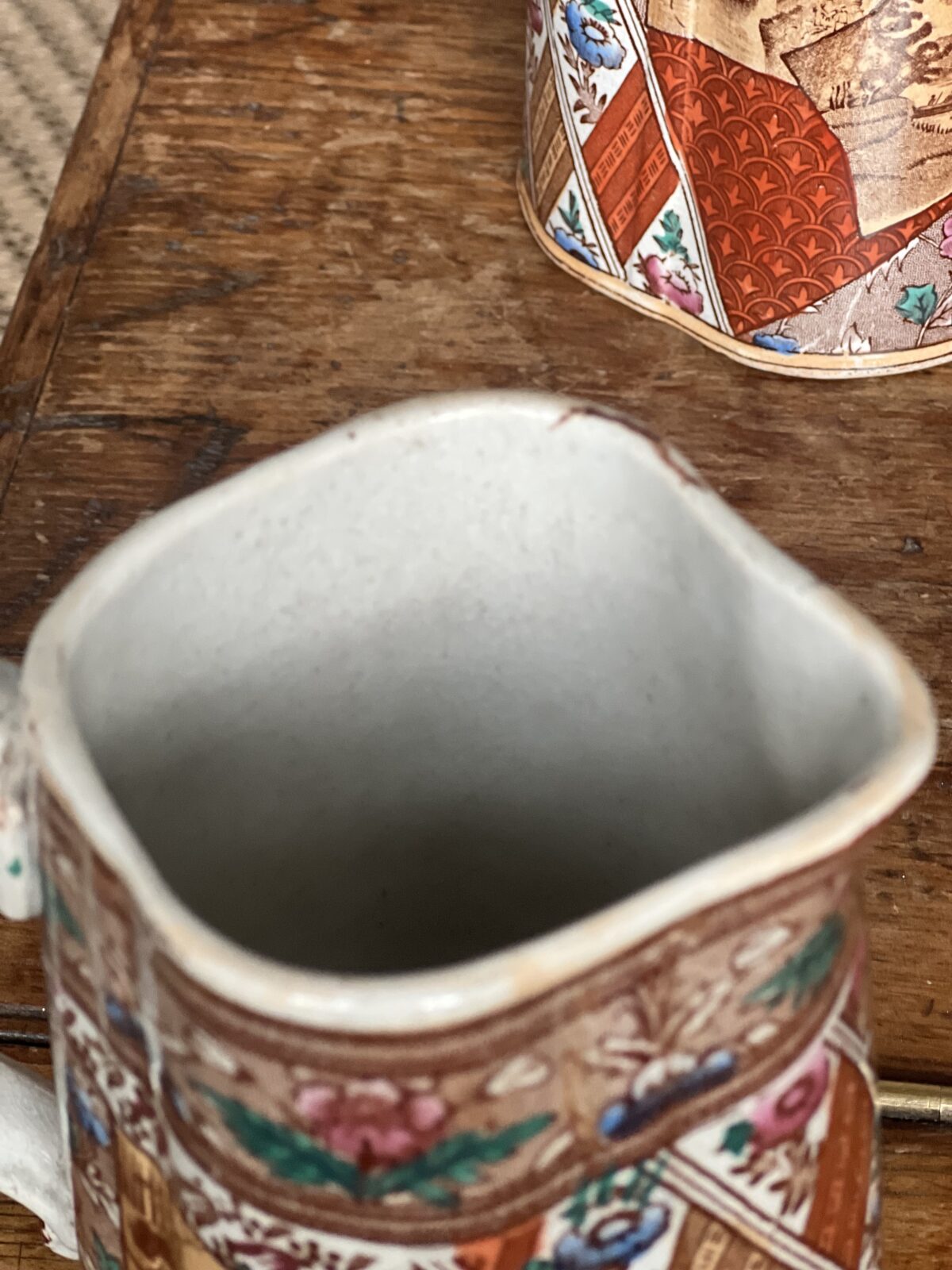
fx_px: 2824
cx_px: 476
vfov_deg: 25.3
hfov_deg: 19.1
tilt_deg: -45.9
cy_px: 635
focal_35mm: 77
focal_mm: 9
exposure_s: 1/68
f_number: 2.8
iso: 250
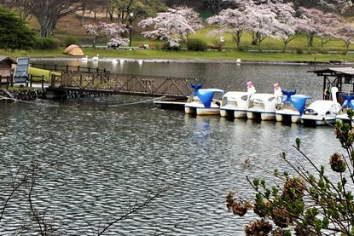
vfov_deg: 12.7
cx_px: 281
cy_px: -87
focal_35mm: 104
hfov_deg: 19.4
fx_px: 1023
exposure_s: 1/125
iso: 100
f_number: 9
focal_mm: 36
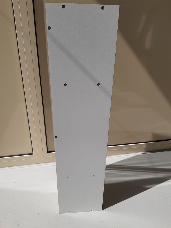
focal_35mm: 26
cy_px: 114
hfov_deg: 53.1
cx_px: 86
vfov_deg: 67.3
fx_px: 171
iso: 40
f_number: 1.7
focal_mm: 3.92
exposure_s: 1/3322
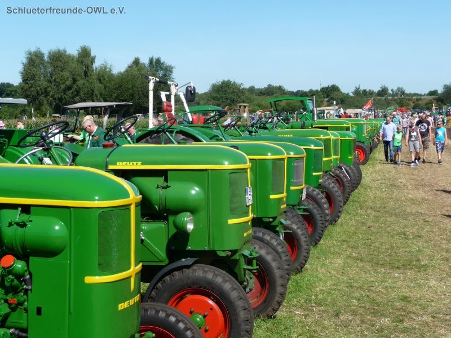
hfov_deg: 33.2
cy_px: 169
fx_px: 756
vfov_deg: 25.2
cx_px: 226
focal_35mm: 58
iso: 100
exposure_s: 1/640
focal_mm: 9.8
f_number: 4.4
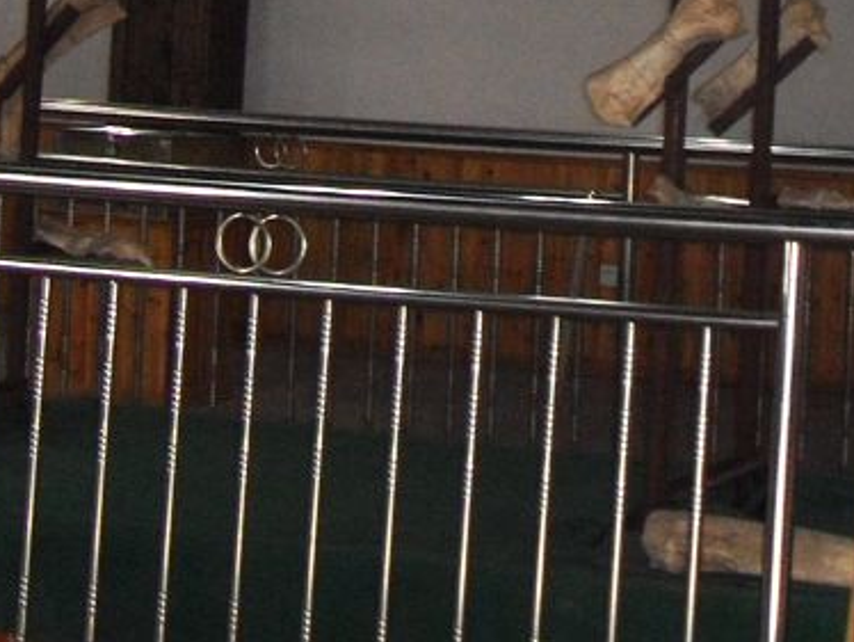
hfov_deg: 15.7
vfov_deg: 11.4
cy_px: -302
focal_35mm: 125
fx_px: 3086
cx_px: 573
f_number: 3.5
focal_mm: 6.6
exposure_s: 1/45
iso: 400
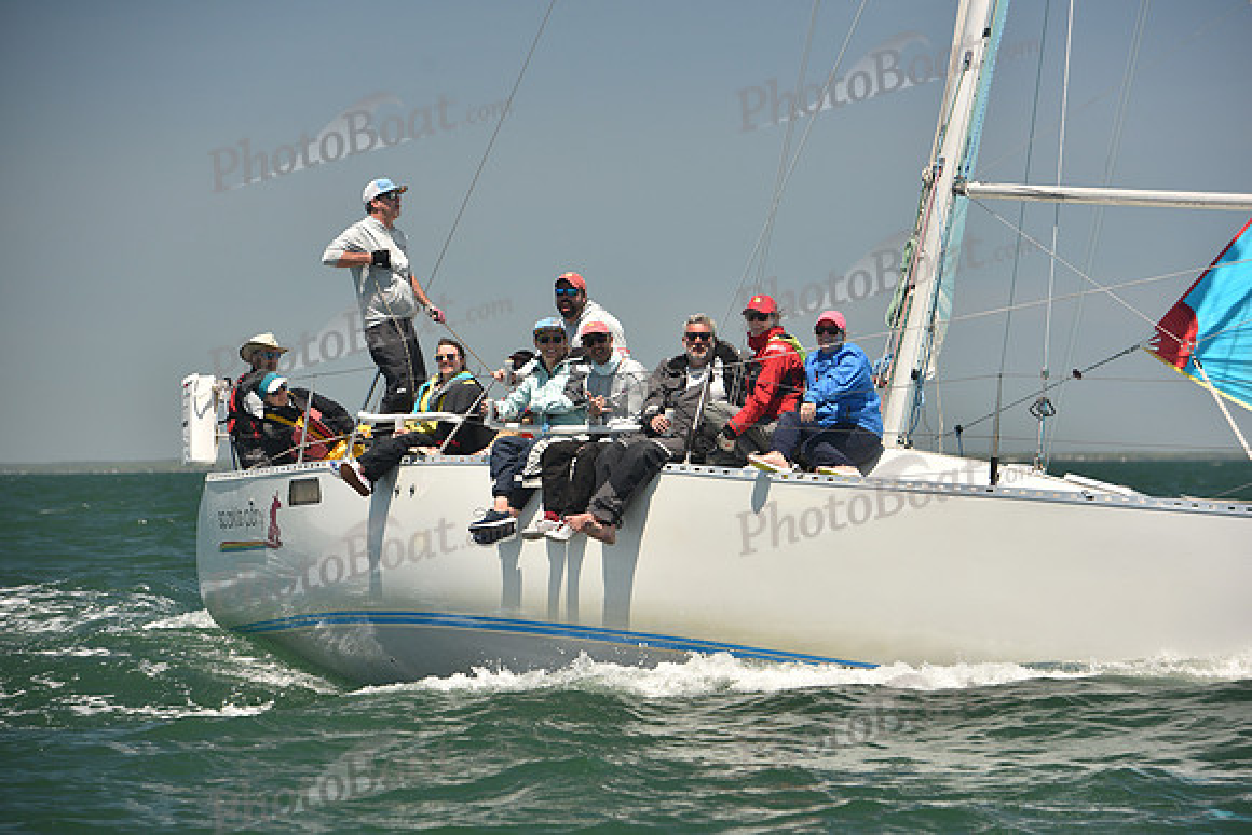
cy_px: 418
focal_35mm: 135
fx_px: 4696
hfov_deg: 15.2
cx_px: 626
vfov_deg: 10.2
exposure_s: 1/800
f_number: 5
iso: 250
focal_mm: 135
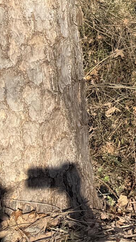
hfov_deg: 8.6
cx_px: 423
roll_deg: +3.1
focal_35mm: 114
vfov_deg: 18.1
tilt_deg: -16.1
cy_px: -29
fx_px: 731
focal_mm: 6.76
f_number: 1.78
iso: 80
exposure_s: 1/1727
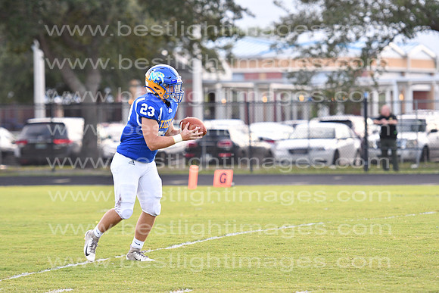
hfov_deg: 9.1
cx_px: 220
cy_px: 146
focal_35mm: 225
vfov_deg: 6.1
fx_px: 2744
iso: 800
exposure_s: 1/500
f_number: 3.2
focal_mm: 150
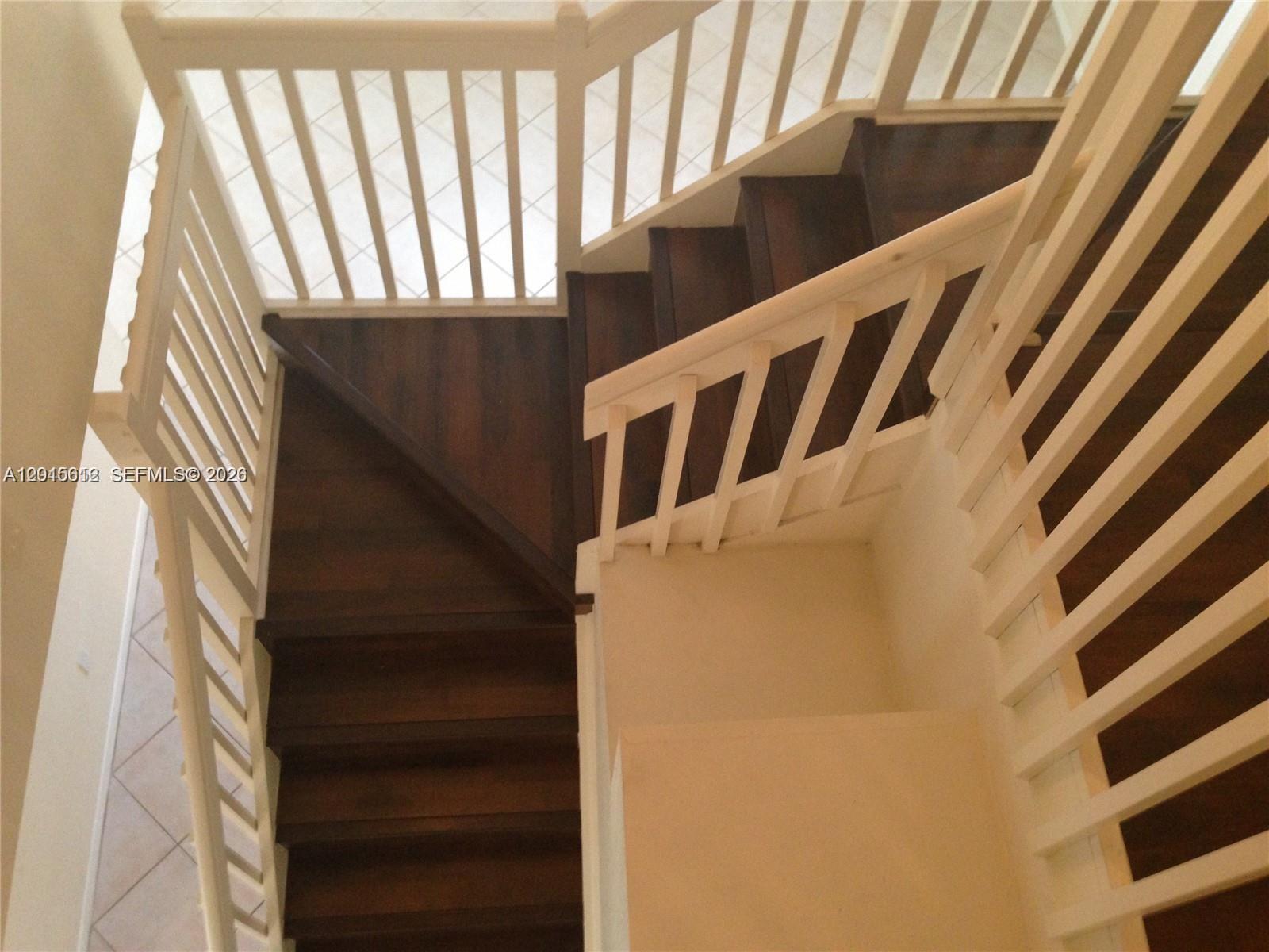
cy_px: 476
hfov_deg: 55.4
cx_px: 634
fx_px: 1210
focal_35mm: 33
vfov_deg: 42.9
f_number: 2.4
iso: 250
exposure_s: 1/20
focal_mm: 4.13
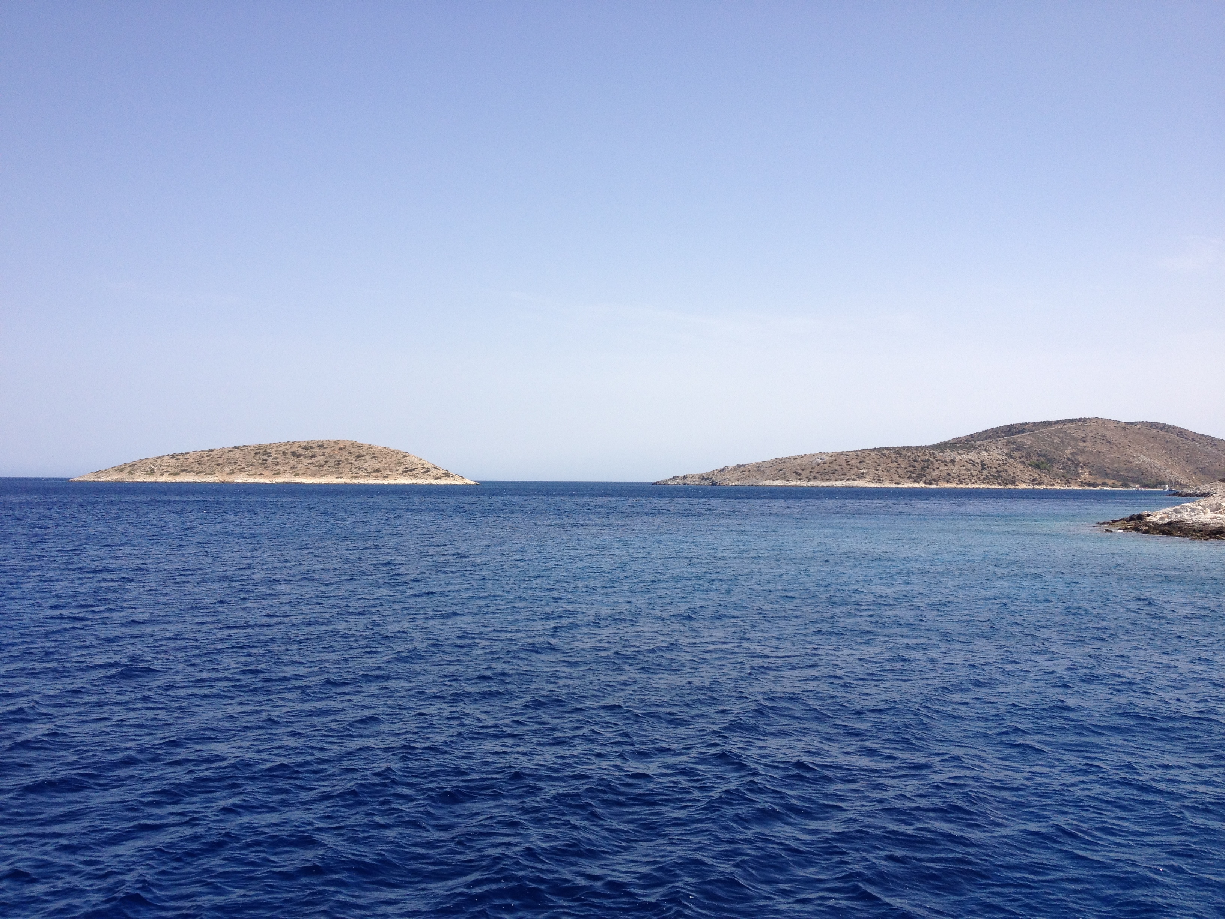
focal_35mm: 35
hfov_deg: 52.6
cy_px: 460
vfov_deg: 40.7
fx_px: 1239
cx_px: 612
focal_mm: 4.28
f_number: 2.4
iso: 50
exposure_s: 1/1905
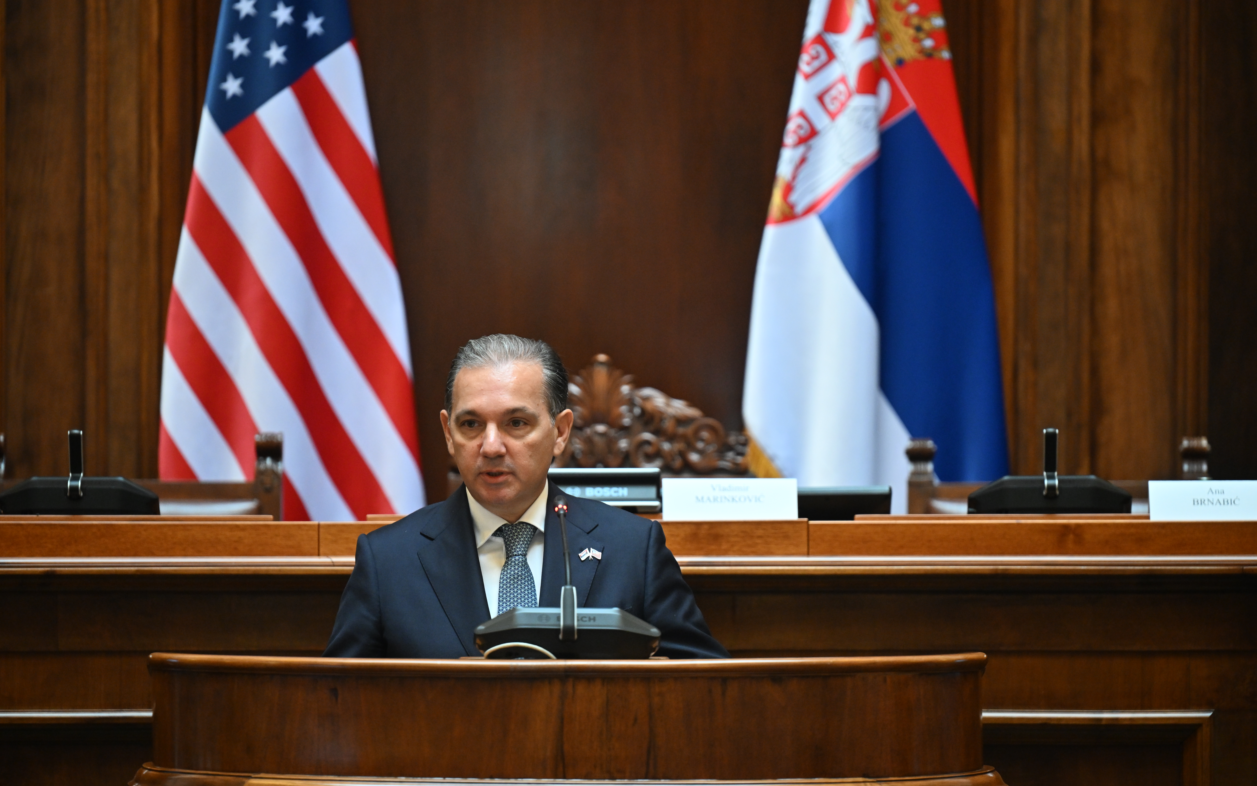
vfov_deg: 6.4
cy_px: 373
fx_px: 6989
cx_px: 629
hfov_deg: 10.3
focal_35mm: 204
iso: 2000
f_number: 2.8
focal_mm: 200
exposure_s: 1/200
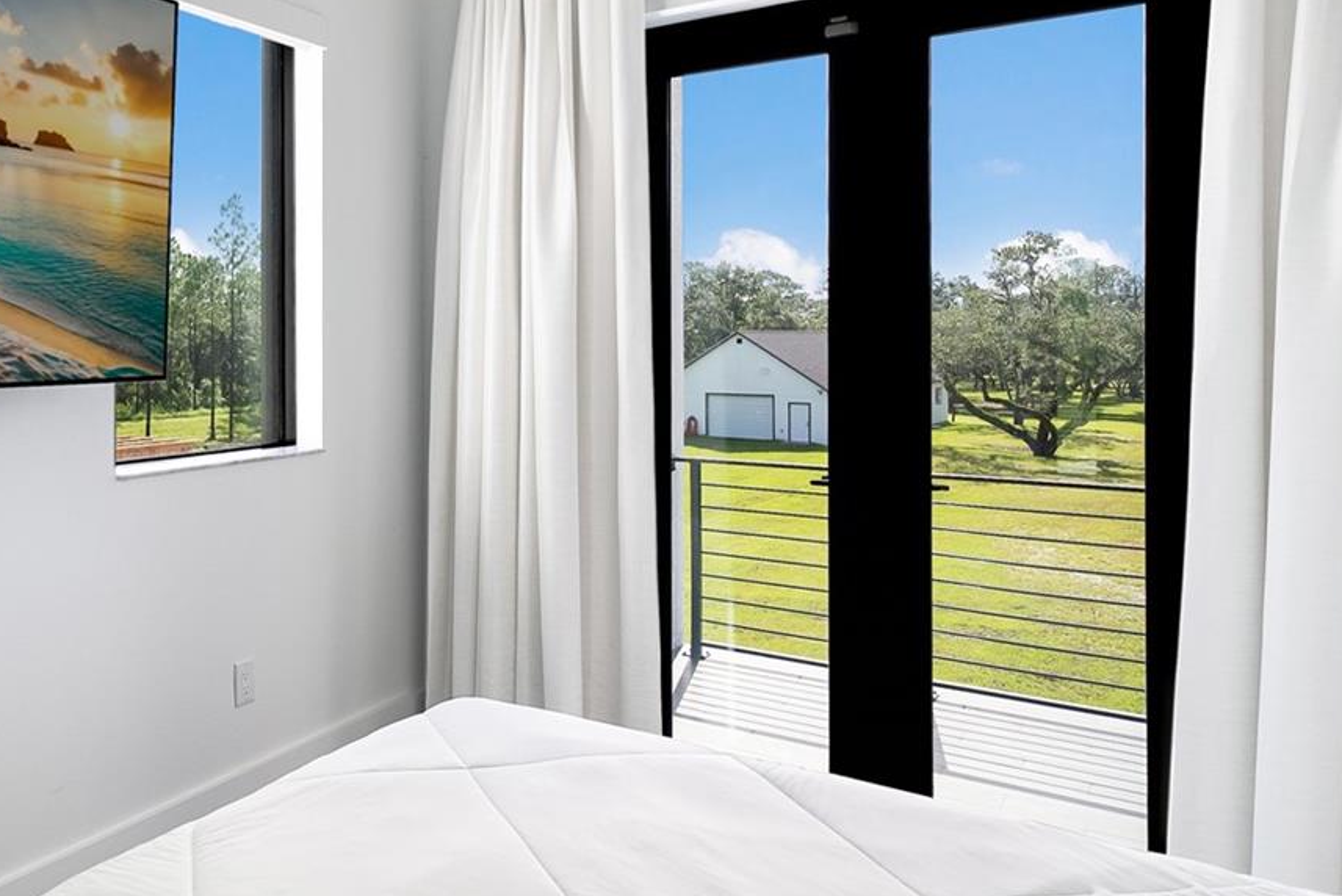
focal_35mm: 28
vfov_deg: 45.9
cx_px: 255
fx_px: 1044
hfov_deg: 59.9
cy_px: 320
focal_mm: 15
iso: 640
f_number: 4
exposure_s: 1/200
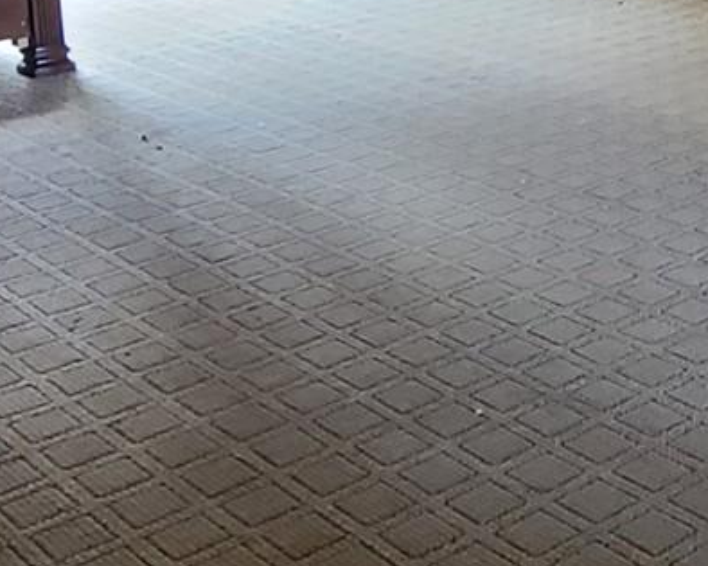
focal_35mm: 66
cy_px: -56
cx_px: 582
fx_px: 1383
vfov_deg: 21.9
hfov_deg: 28.0
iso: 320
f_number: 2.2
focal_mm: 2.2
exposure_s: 1/40
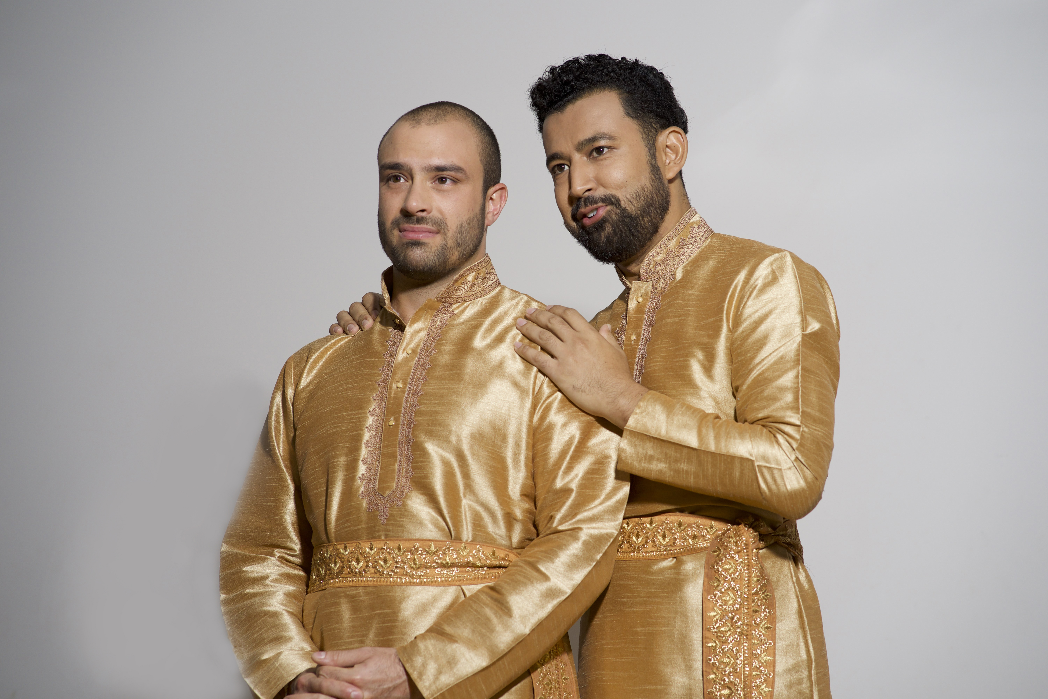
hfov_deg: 23.9
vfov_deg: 16.1
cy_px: 350
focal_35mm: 85
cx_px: 524
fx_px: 2474
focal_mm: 85
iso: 400
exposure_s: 1/200
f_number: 4
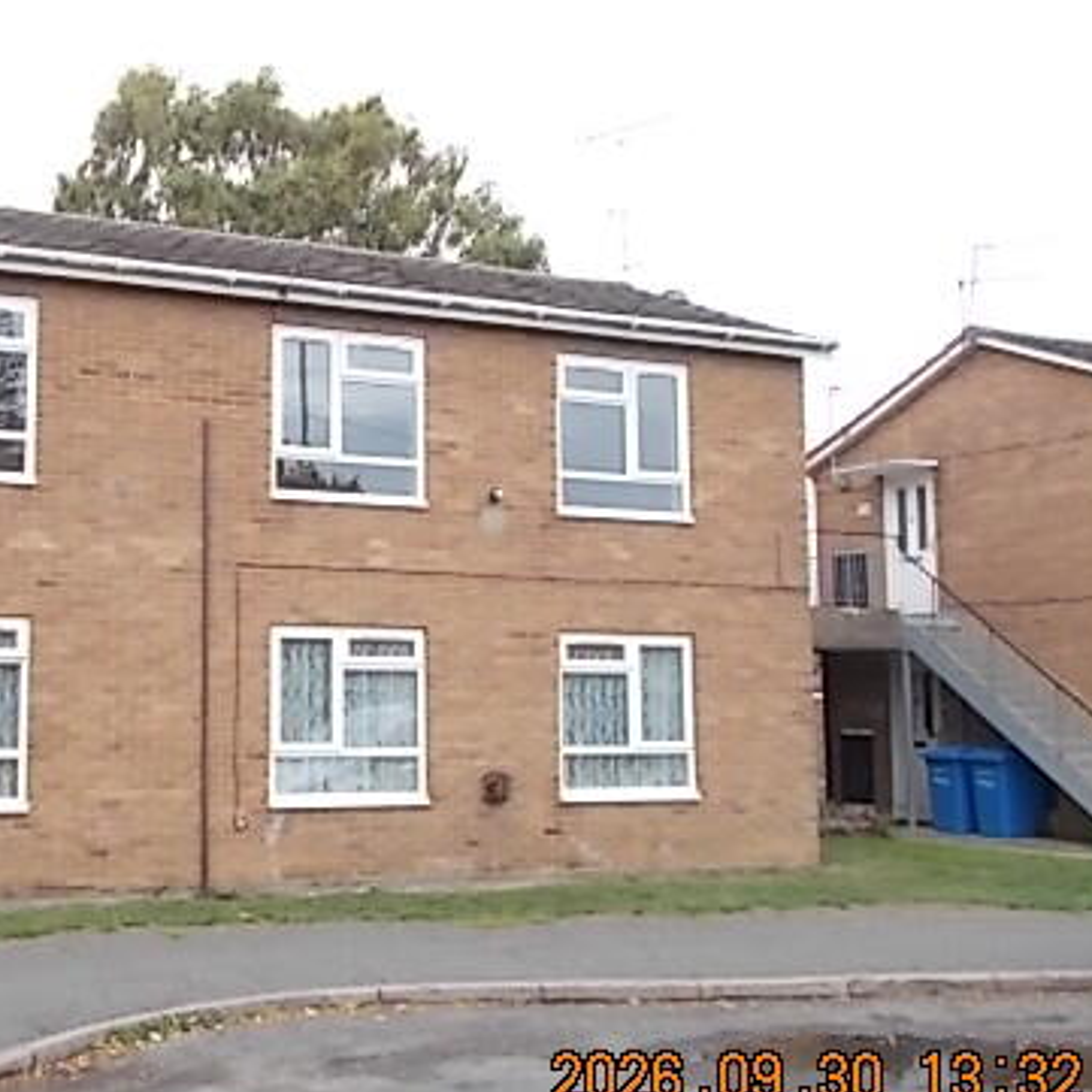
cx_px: 212
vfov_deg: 36.1
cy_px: 523
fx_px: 1677
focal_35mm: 47
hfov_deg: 34.9
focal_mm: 5.3
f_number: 3.4
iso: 80
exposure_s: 1/125
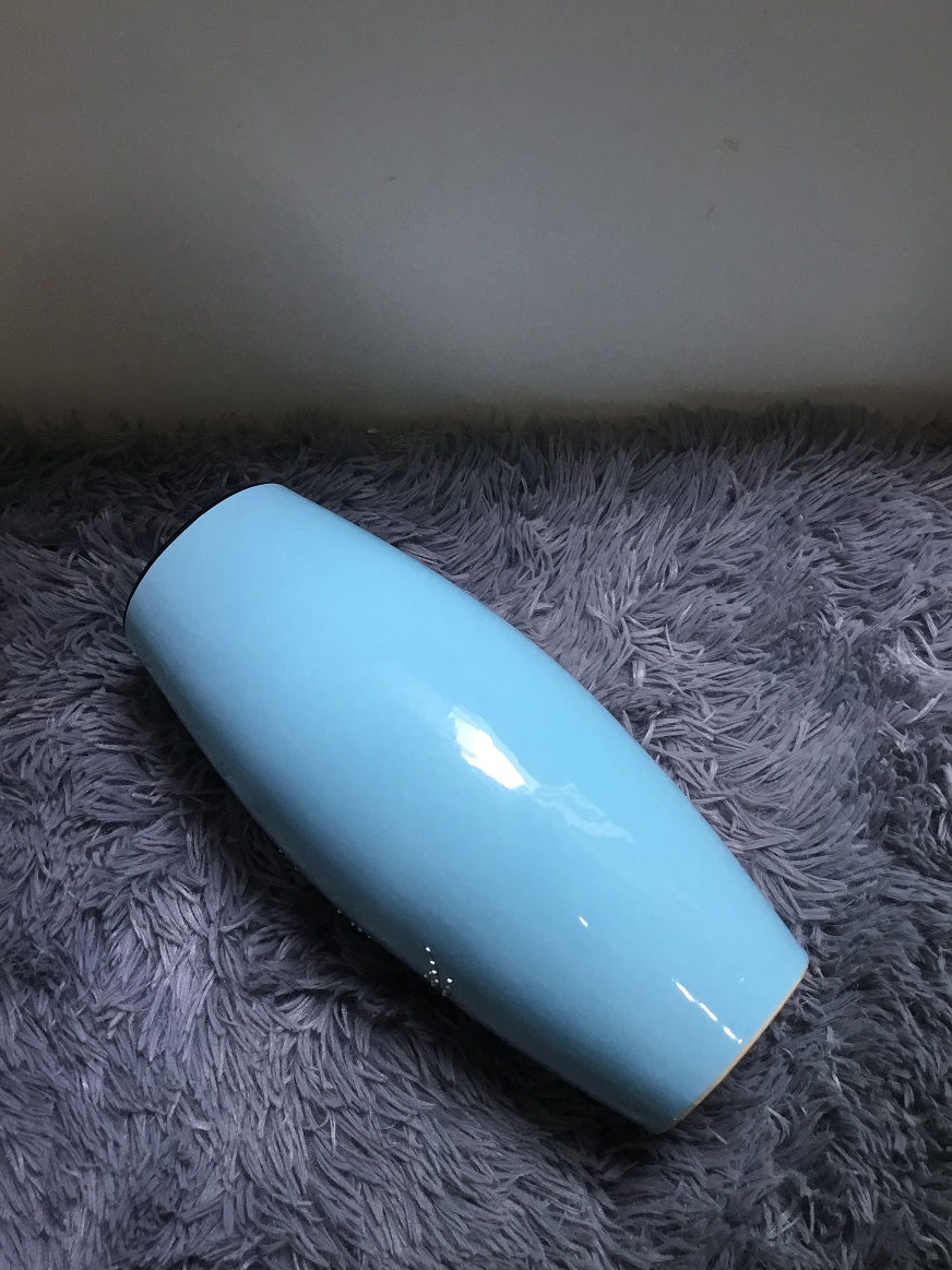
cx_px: 463
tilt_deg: -67.9
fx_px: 1174
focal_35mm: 32
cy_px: 651
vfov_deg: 56.8
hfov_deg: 44.1
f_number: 2.4
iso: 32
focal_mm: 3.3
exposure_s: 1/33
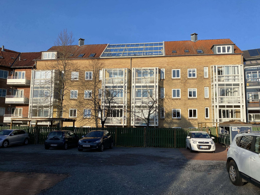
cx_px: 130
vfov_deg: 53.1
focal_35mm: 26
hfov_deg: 67.3
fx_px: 195
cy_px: 98
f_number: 1.8
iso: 32
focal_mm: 4.25
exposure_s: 1/2967
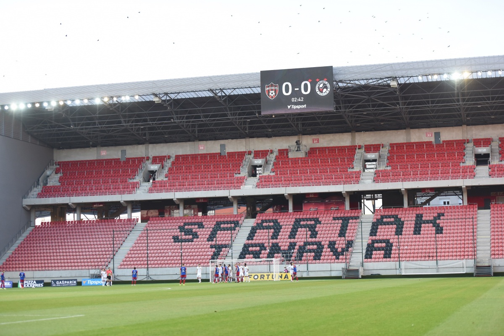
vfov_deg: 19.5
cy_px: 168
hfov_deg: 28.8
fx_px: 980
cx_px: 252
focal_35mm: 70
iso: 1600
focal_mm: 70
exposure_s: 1/1600
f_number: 2.8
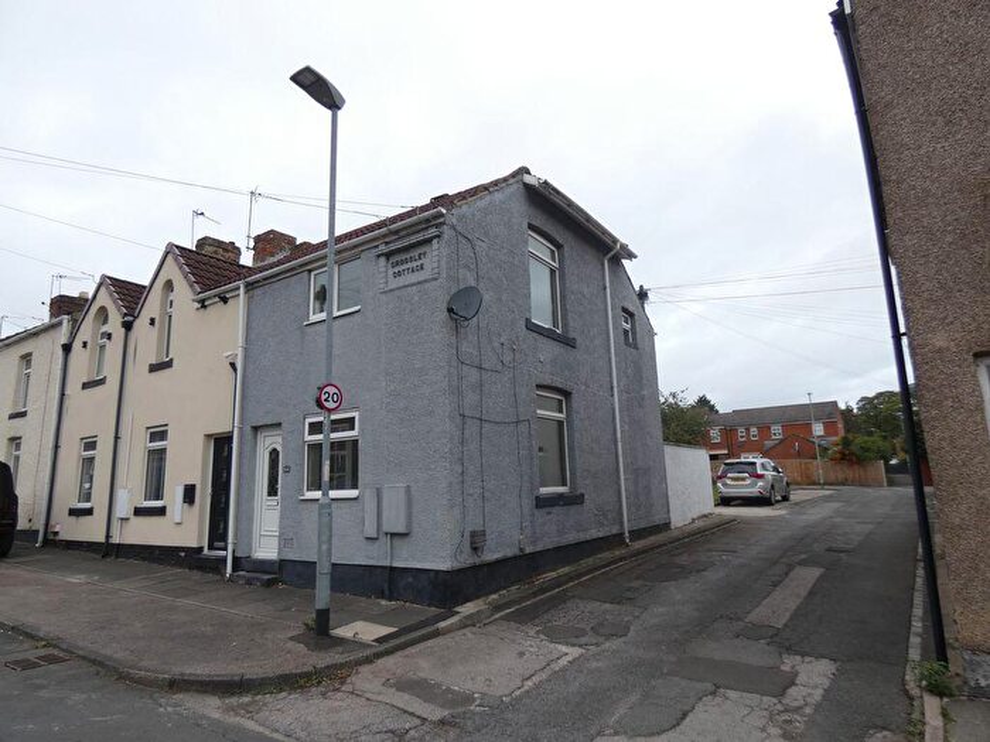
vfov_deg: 66.0
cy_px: 371
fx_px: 572
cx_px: 495
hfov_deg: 81.7
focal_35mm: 20
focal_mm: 3.6
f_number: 2.8
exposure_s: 1/400
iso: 80
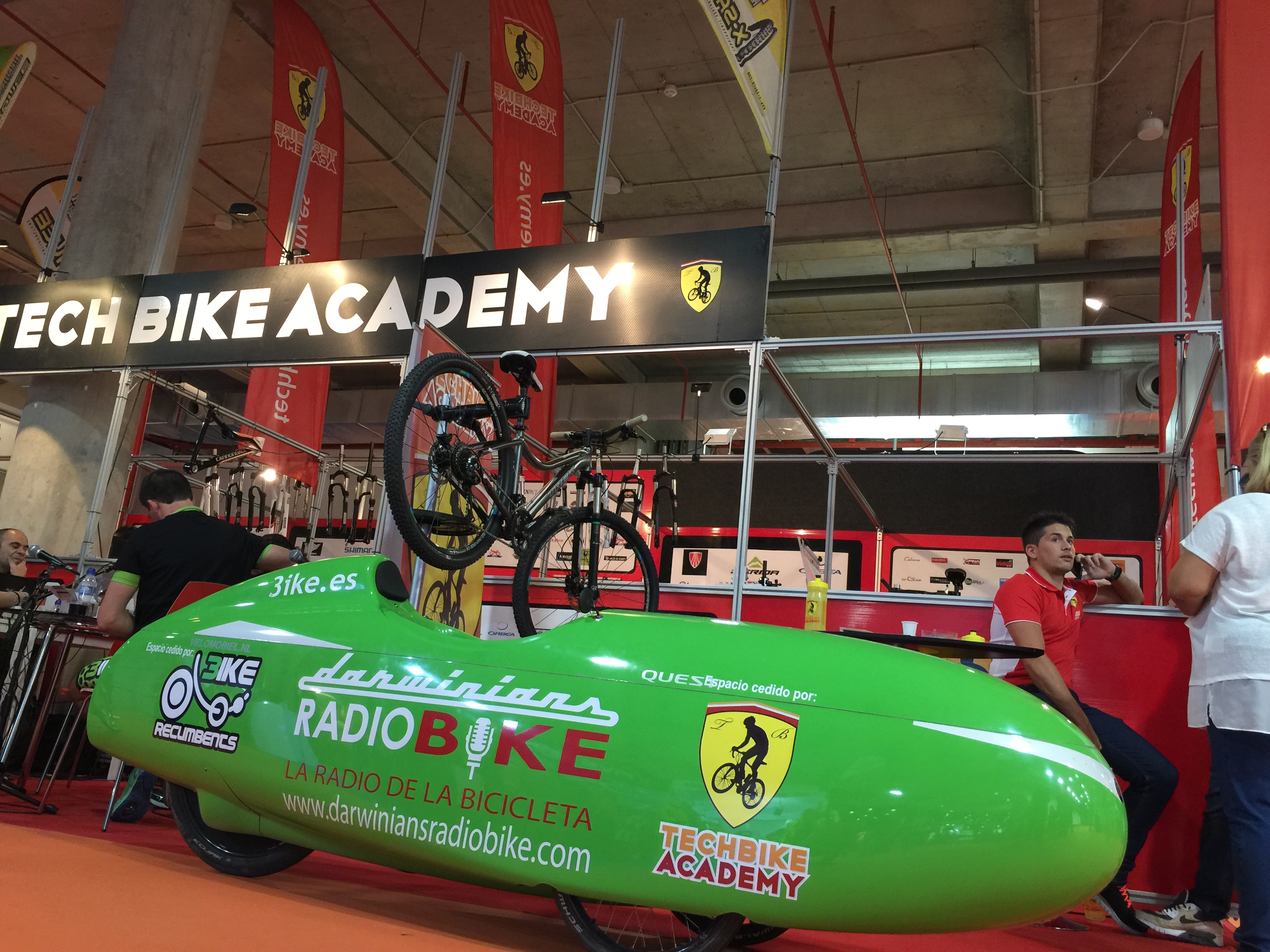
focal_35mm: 29
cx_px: 635
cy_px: 476
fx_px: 1064
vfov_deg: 48.2
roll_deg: -6.5
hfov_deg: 61.7
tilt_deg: +13.8
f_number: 2.2
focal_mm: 4.15
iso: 64
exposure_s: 1/15
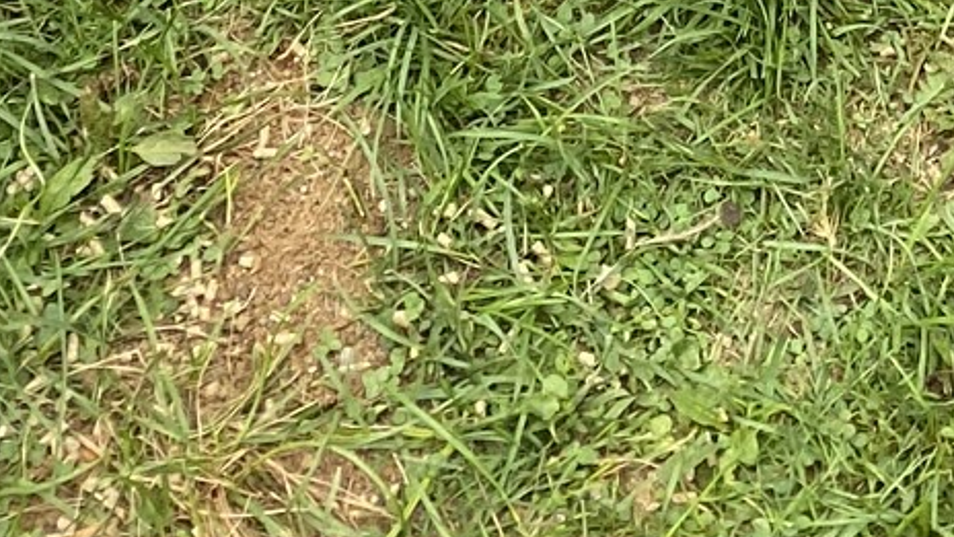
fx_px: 3162
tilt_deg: -22.3
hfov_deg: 16.7
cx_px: 995
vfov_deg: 7.3
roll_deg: +1.6
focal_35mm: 125
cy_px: -1543
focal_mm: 4.25
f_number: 1.8
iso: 64
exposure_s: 1/121
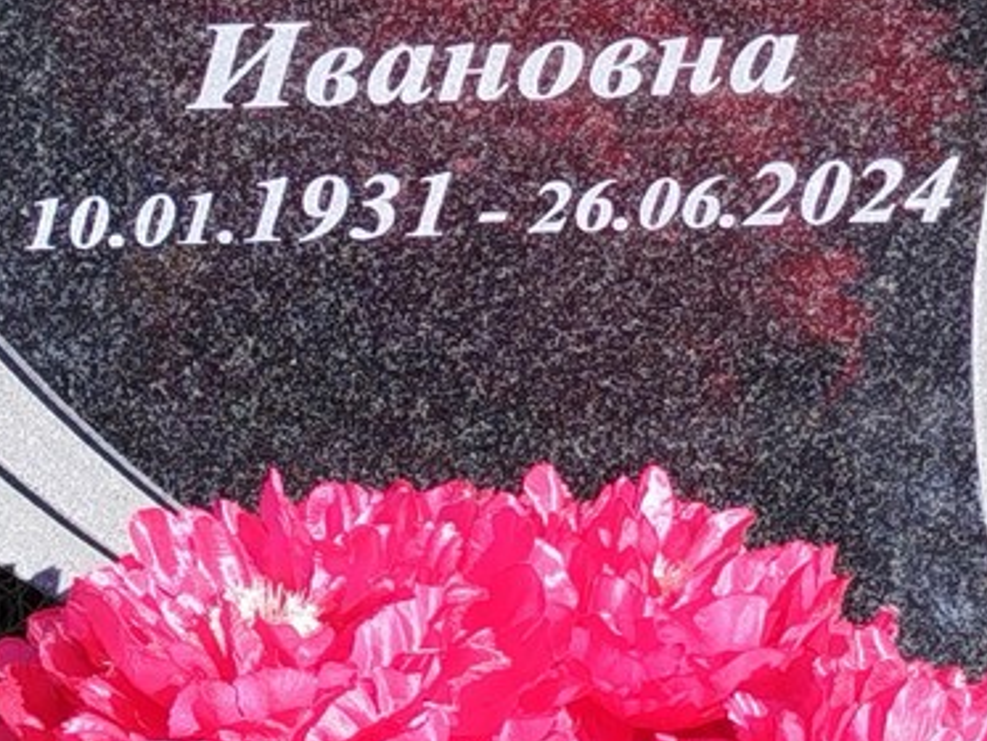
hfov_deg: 13.3
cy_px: 24
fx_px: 4221
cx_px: 643
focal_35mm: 148
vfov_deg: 10.0
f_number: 1.7
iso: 50
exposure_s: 1/663
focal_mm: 5.31
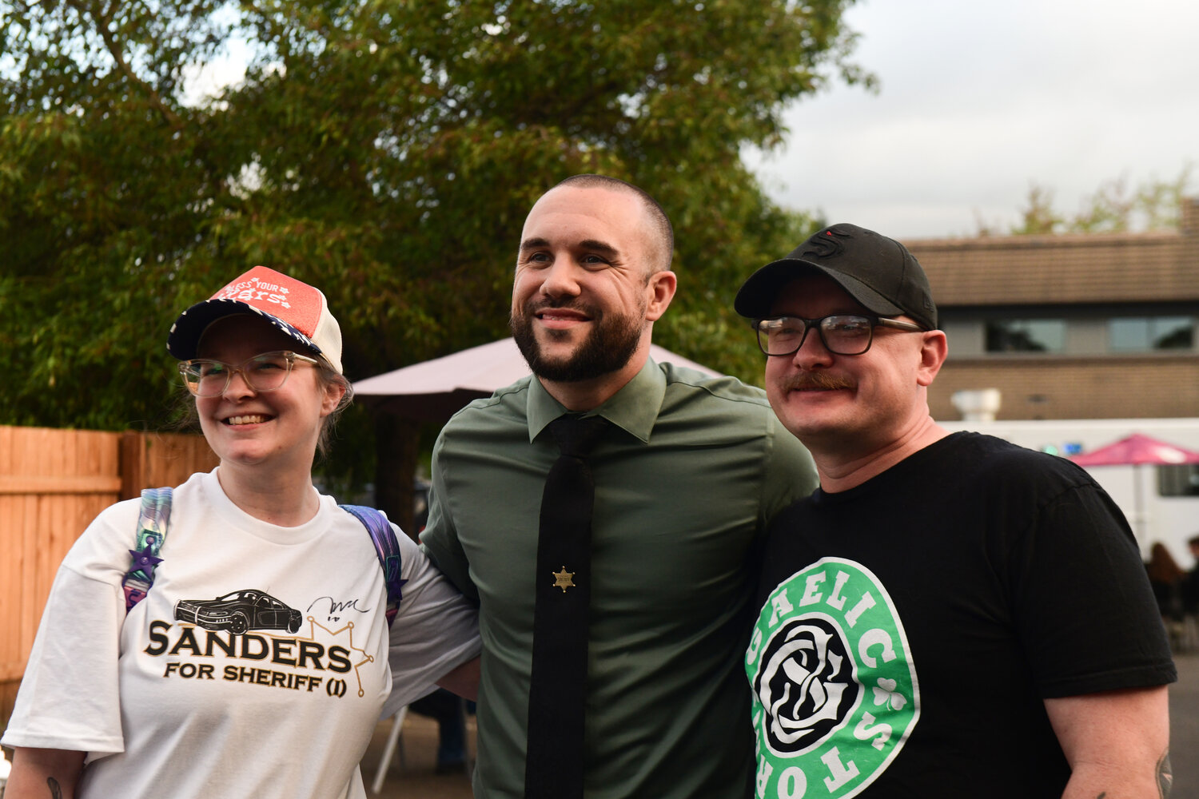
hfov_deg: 34.5
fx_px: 1932
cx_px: 600
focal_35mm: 58
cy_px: 400
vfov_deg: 23.4
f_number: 6.3
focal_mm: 58
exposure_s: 1/500
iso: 1250
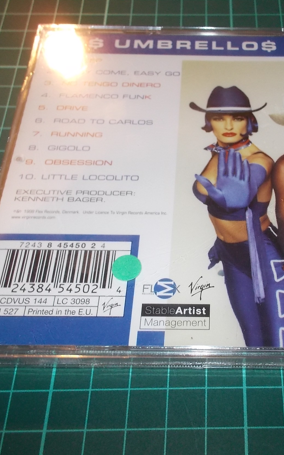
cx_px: 225
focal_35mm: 42
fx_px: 520
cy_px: 229
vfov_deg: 47.2
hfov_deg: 29.9
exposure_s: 1/30
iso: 200
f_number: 3.3
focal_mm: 4.1
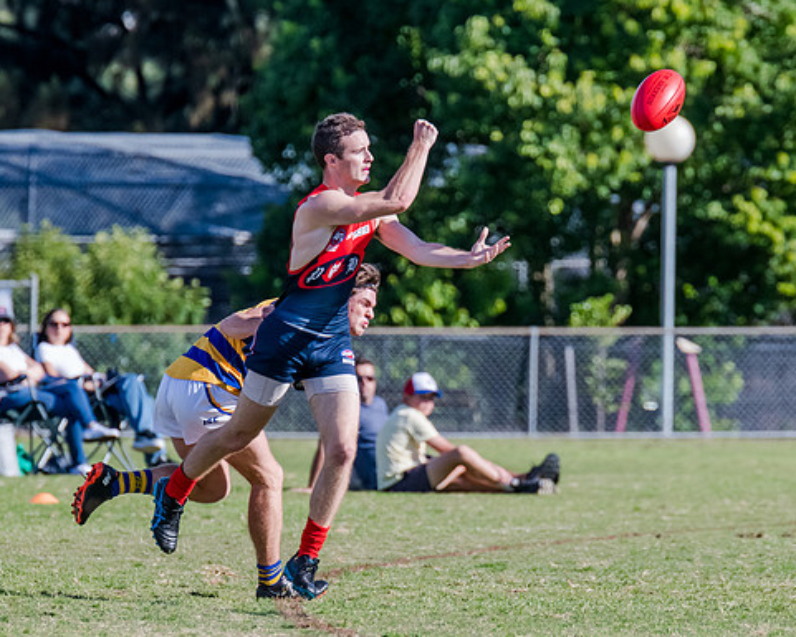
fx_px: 16376
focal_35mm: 695
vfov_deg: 2.2
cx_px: 576
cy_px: 353
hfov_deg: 2.8
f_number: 7.1
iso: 800
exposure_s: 1/1600
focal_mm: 420
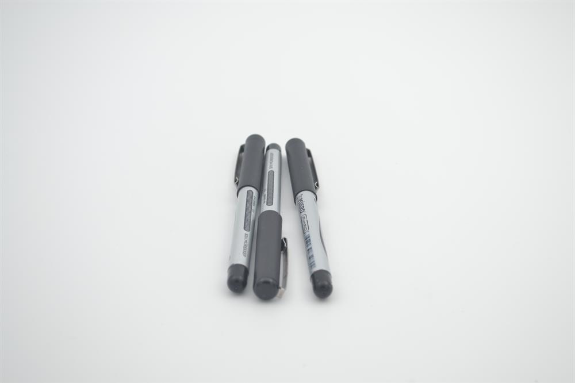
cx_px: 288
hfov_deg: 35.1
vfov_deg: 23.8
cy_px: 192
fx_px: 910
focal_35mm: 57
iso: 100
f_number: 5
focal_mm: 38
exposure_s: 1/60
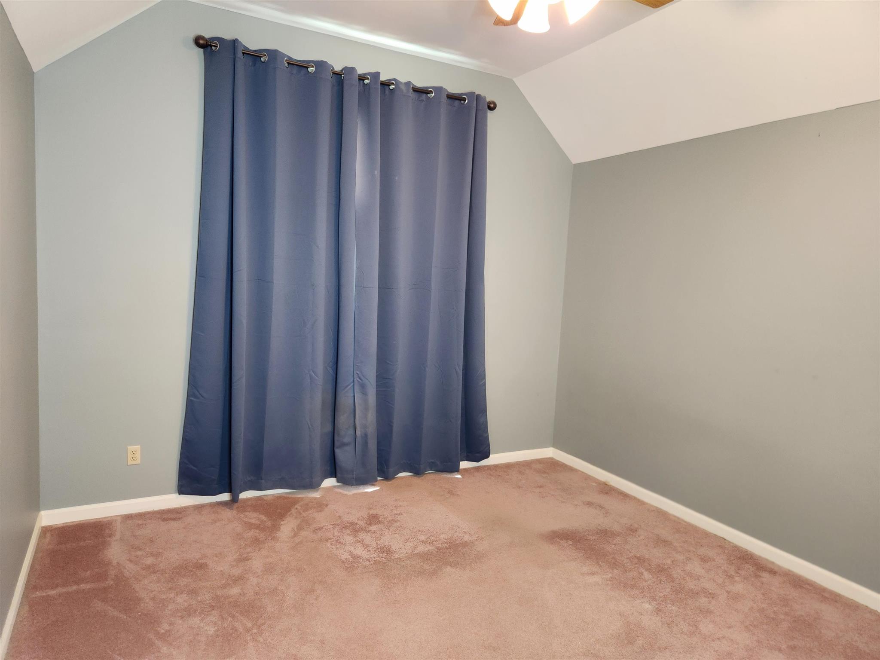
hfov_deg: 73.9
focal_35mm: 23
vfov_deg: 58.9
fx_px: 585
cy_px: 330
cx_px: 440
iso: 250
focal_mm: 5.4
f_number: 1.8
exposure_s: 1/120
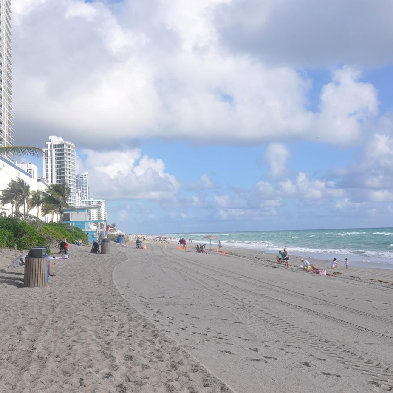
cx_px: 112
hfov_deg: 35.5
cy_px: 195
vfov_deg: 36.1
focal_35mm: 47
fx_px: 604
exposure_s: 1/200
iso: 200
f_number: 14
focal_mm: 24
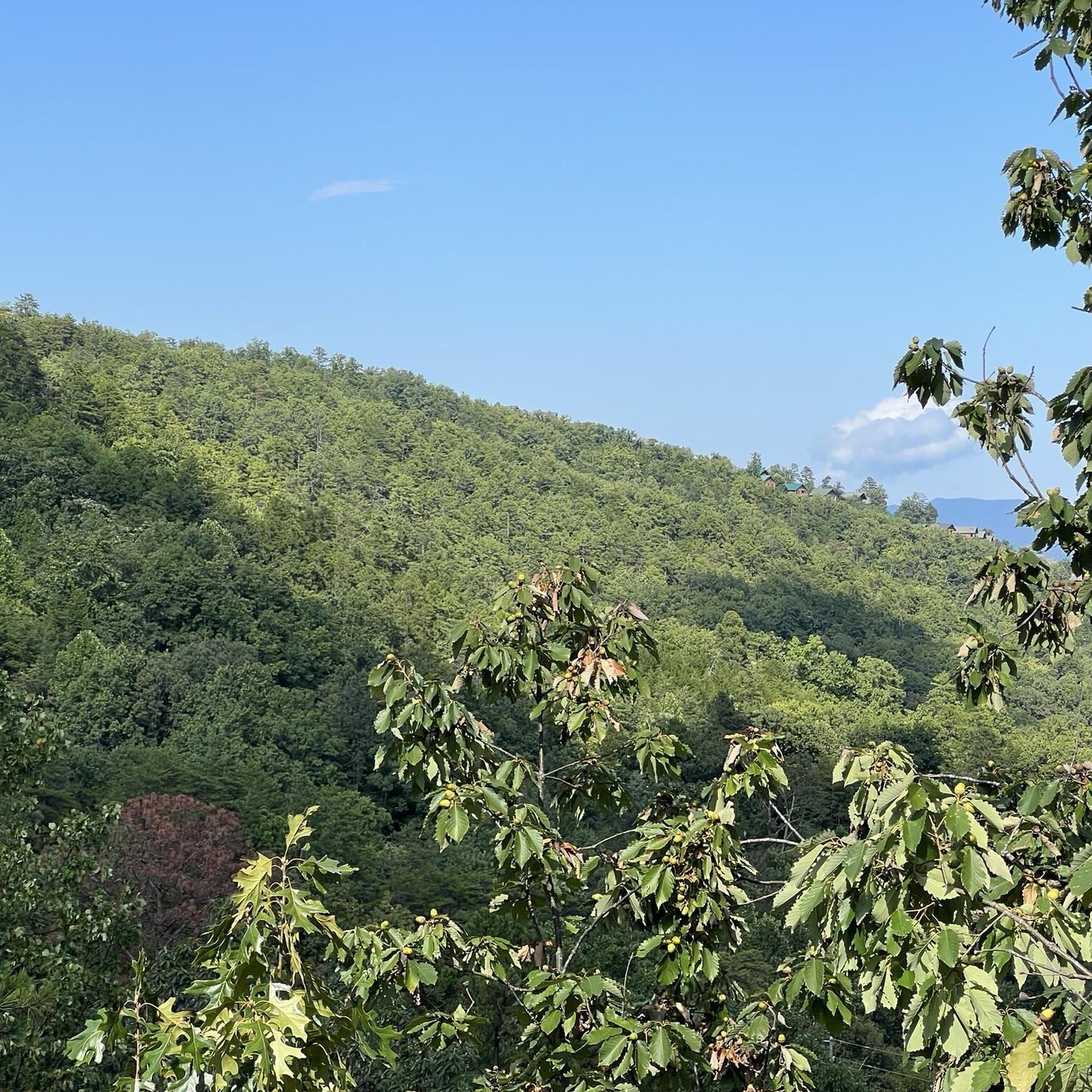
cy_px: 545
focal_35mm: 91
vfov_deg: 19.1
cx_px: 561
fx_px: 3248
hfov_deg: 19.1
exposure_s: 1/567
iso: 32
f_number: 2.8
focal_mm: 9
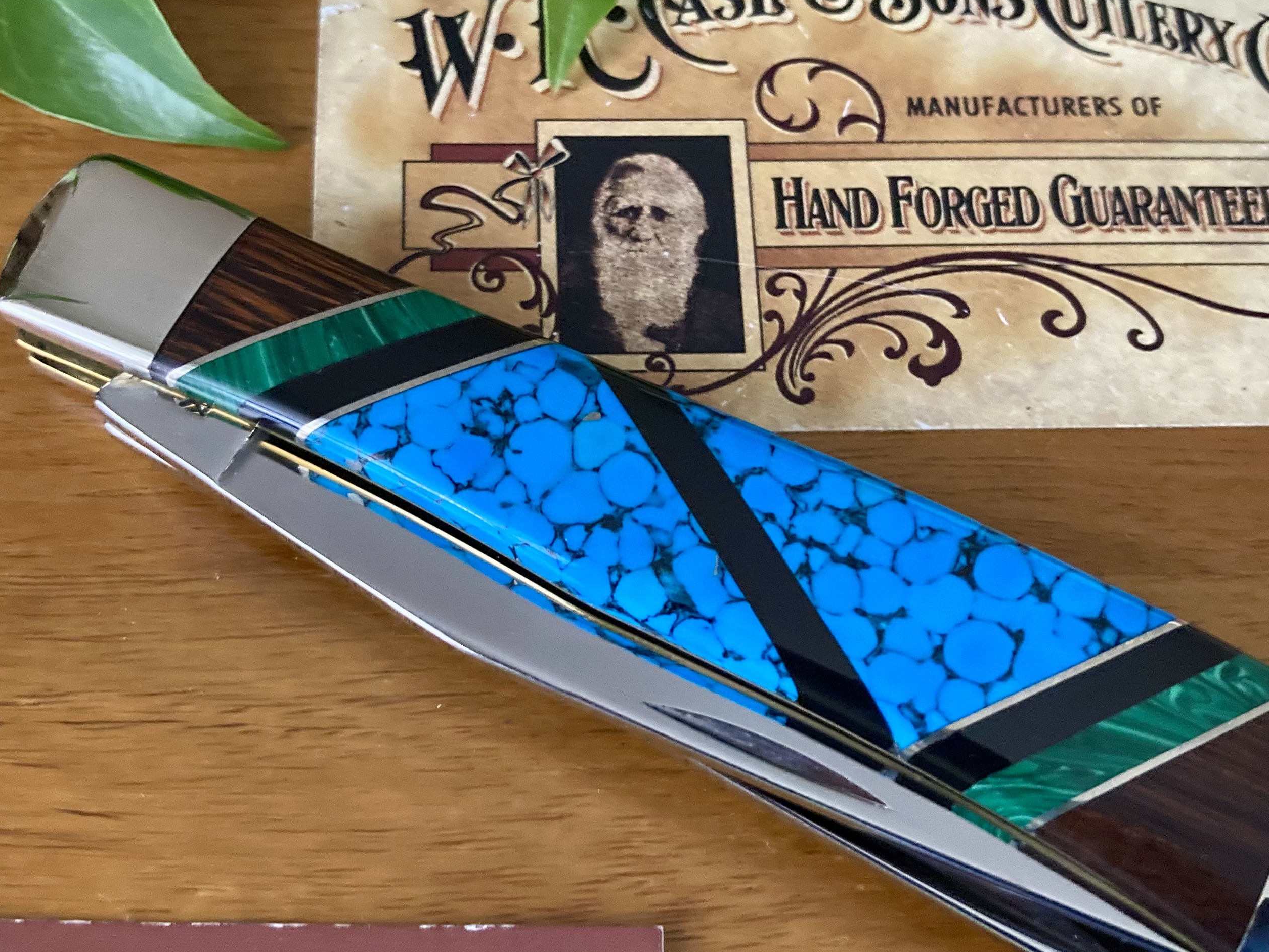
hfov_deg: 42.1
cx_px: 614
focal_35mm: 45
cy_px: 469
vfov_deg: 32.2
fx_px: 1650
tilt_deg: -65.2
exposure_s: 1/30
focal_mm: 3.99
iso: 640
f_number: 1.8
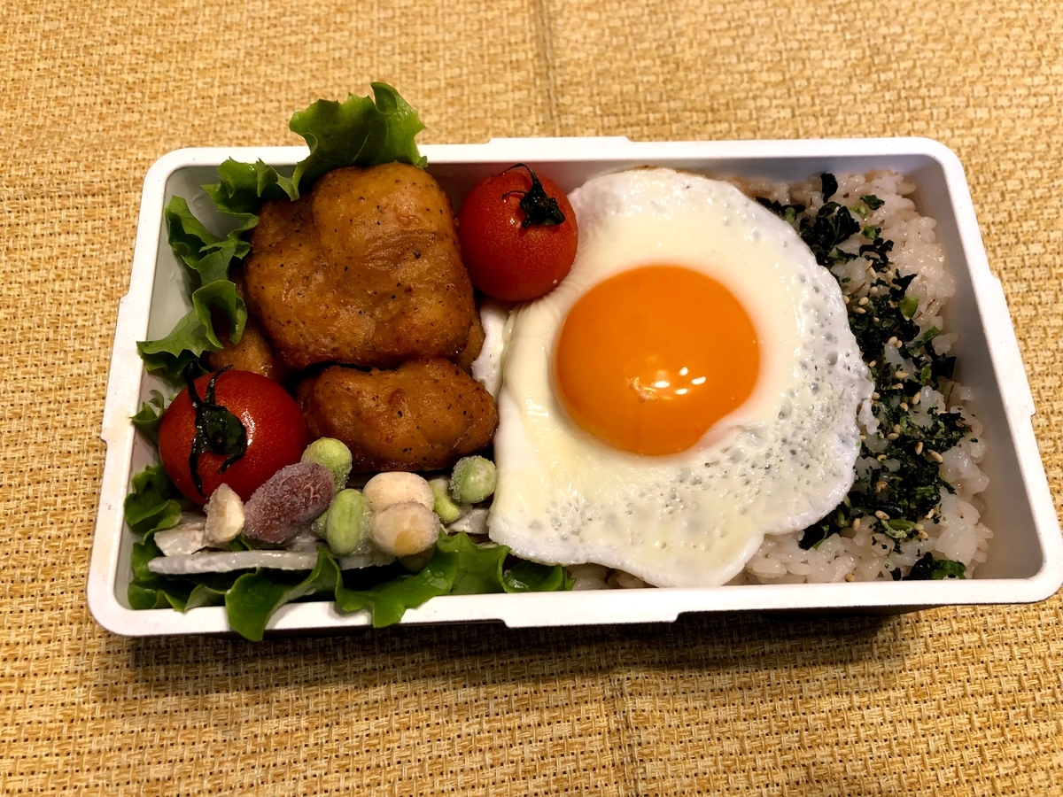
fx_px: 860
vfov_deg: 49.7
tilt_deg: -68.0
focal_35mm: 28
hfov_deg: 63.4
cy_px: 398
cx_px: 532
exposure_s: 1/17
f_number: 1.8
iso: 40
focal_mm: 3.99
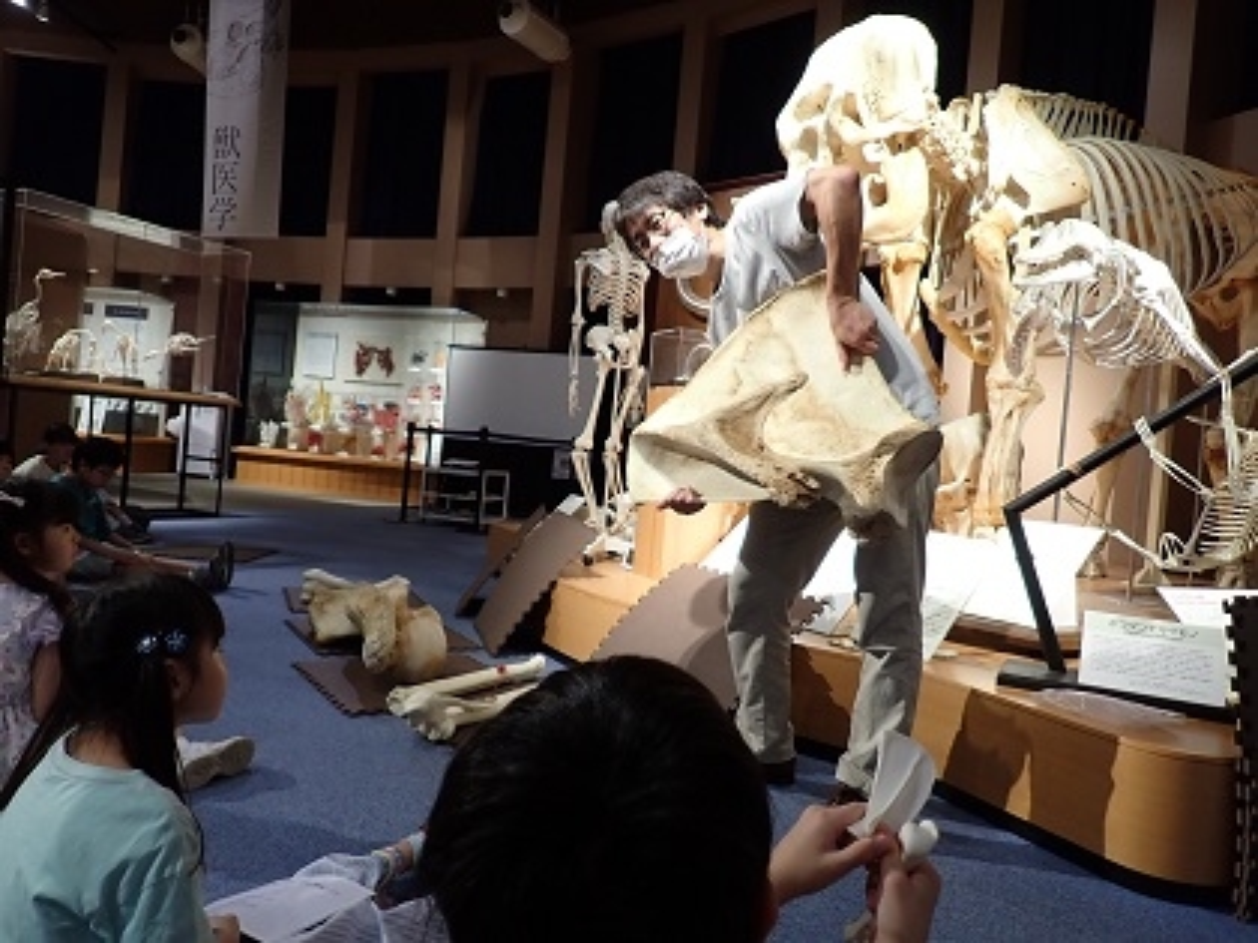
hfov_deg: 69.4
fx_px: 909
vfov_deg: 54.9
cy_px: 472
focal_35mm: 25
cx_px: 629
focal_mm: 4.5
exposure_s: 1/50
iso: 200
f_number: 2
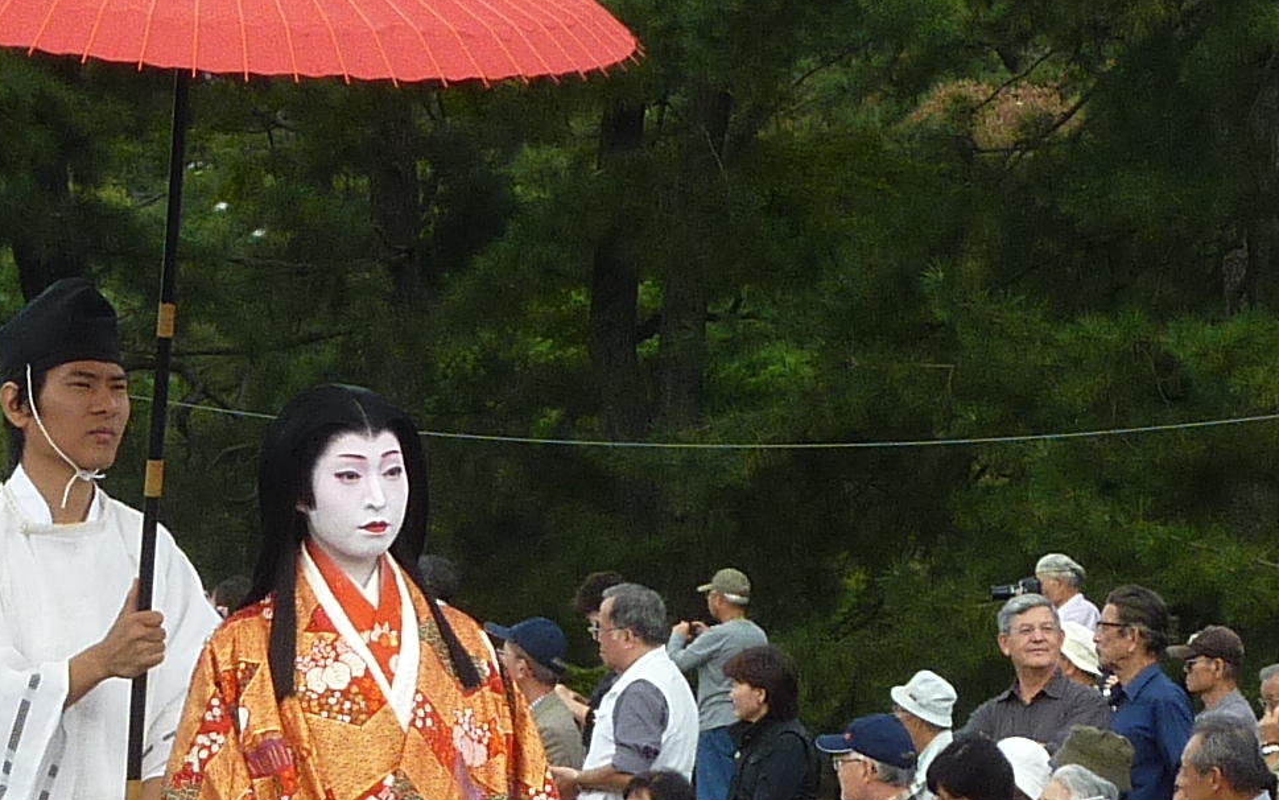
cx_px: -30
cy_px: 775
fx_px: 9448
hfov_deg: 7.7
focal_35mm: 271
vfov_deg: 4.8
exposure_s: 1/320
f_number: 4.1
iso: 80
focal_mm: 11
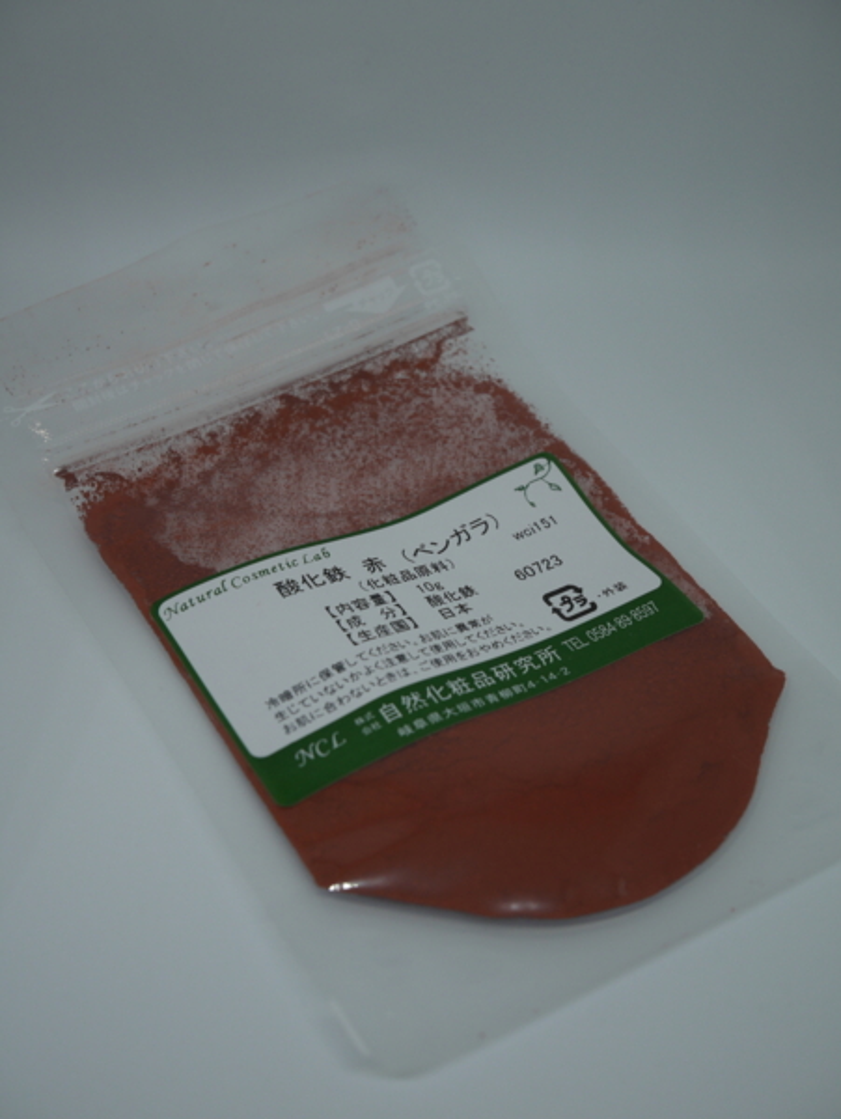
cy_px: 560
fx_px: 1747
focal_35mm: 54
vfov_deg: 35.5
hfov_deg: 27.1
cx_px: 420
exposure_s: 1/125
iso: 200
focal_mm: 27
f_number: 5.3
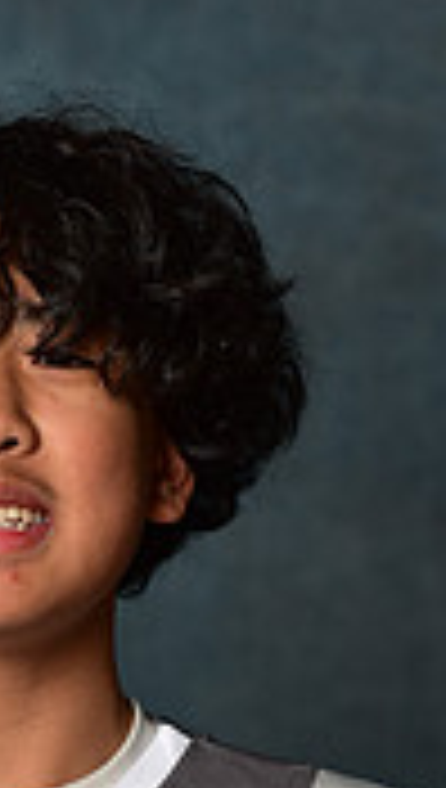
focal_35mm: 606
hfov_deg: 2.0
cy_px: 959
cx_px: 25
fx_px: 12686
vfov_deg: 3.6
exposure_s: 1/200
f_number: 4.5
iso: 200
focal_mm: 175
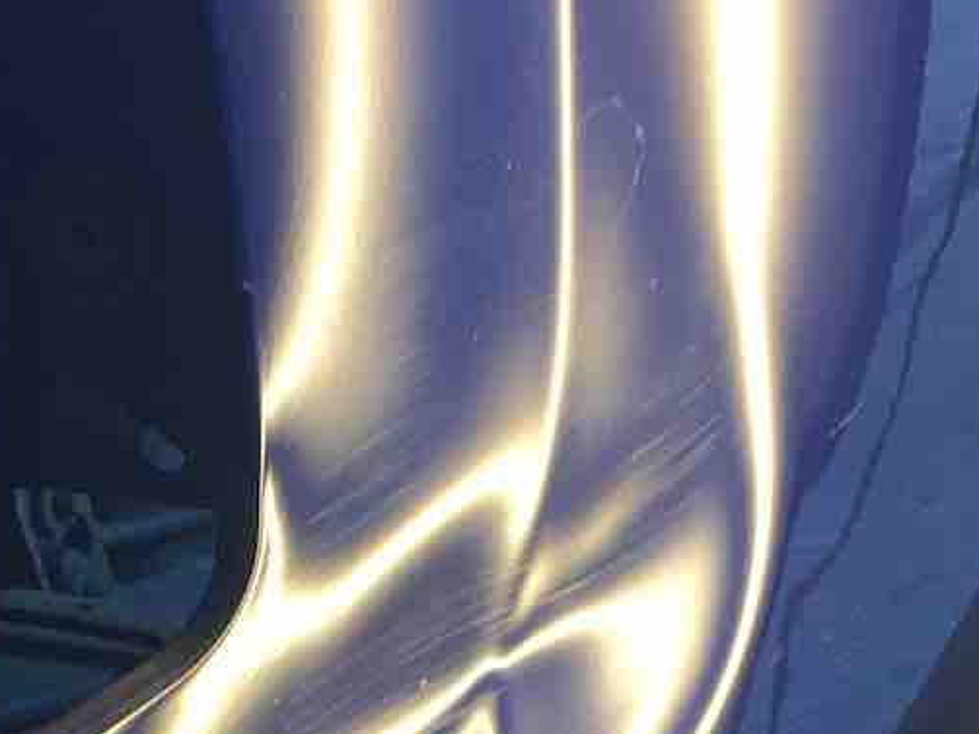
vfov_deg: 17.5
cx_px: 321
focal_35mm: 83
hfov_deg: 23.5
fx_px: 2347
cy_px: 691
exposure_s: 1/120
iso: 50
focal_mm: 4.15
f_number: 2.2
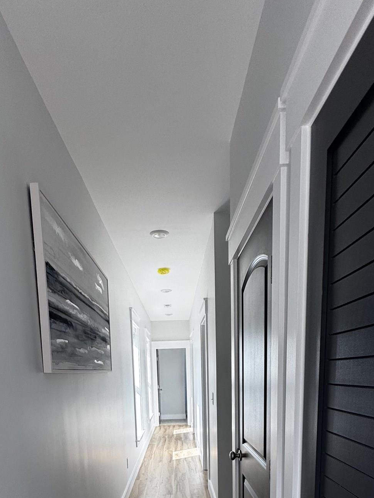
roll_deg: +2.7
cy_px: 434
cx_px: 173
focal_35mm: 25
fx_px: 360
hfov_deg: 54.8
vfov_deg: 60.4
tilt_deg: -9.3
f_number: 2.2
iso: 40
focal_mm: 2.22
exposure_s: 1/114
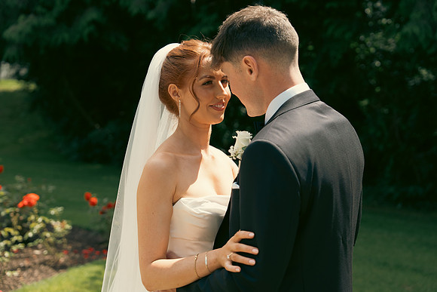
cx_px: 218
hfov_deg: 34.5
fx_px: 704
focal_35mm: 58
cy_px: 146
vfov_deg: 23.4
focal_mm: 58
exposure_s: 1/1600
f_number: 3.5
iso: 320
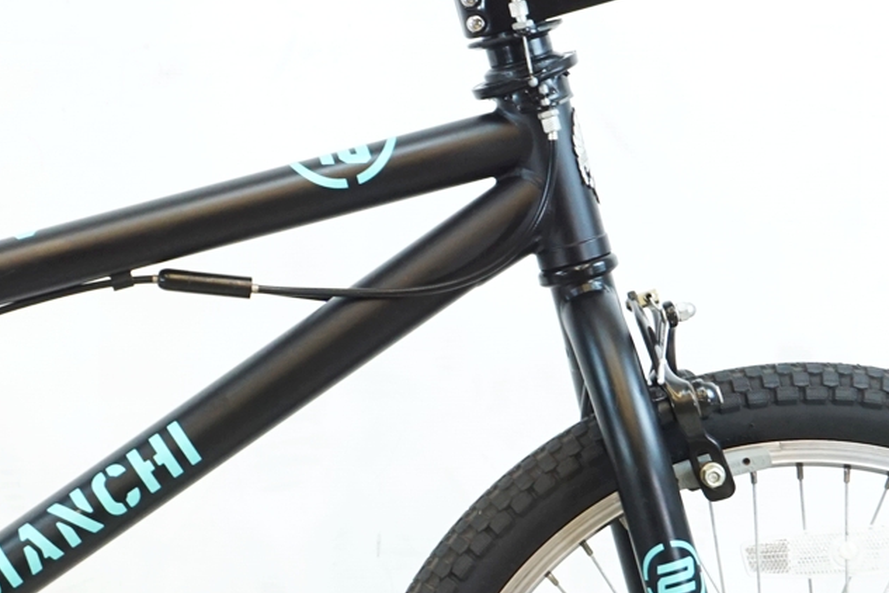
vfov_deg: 7.0
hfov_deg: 10.4
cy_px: 384
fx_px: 4828
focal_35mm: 196
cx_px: -55
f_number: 6.3
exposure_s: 1/30
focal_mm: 43
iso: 800
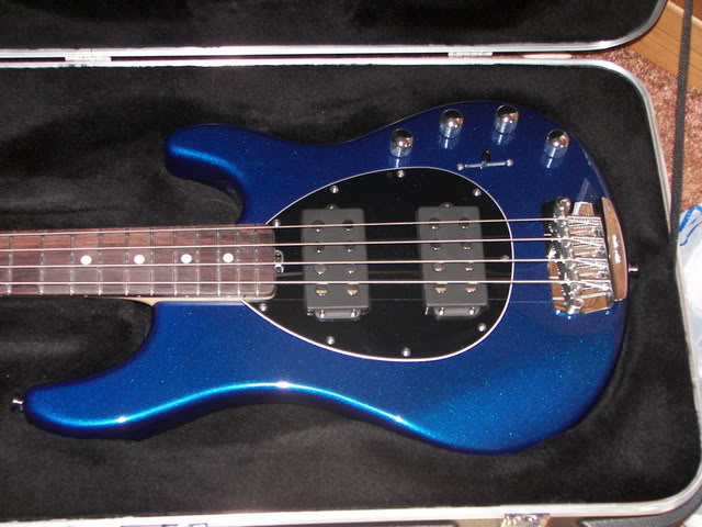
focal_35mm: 75
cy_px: 264
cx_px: 351
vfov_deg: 19.6
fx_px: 1521
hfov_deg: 26.0
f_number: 2.8
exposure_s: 1/40
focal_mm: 12.4
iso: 100
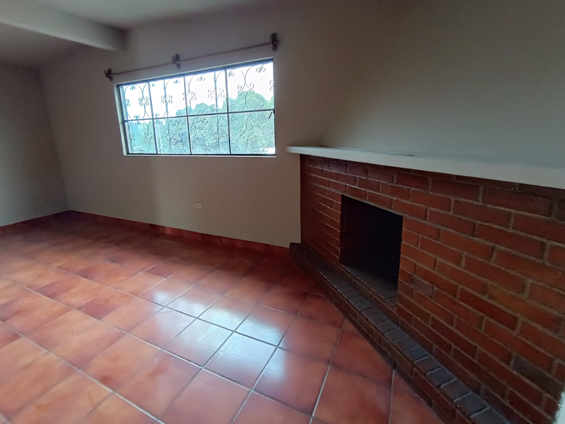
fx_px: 277
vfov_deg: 74.7
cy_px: 201
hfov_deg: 91.0
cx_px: 269
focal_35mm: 17
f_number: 2.2
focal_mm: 1.66
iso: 287
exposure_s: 1/50
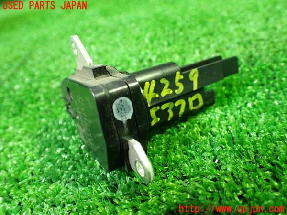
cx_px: 144
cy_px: 108
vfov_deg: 46.8
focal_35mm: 30
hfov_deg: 60.0
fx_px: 249
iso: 800
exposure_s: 1/40
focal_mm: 5.4
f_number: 2.3
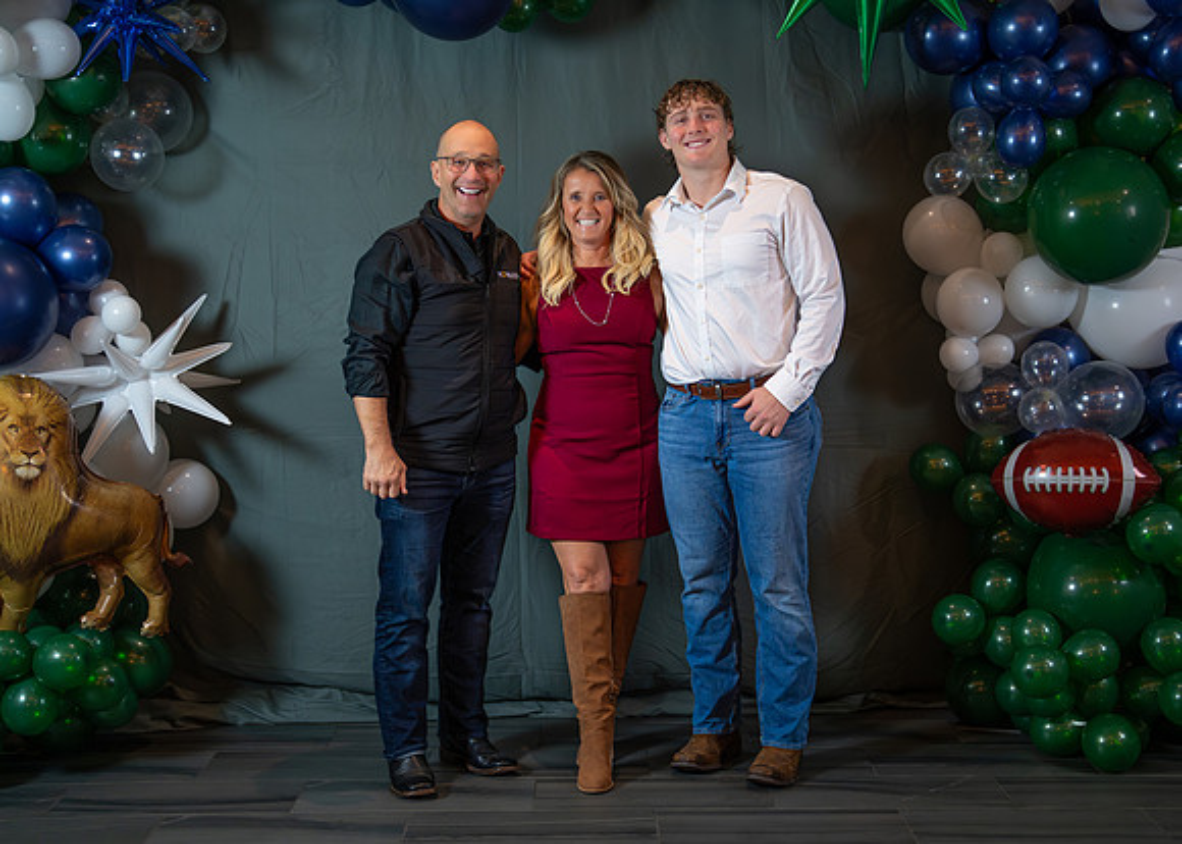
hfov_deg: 36.2
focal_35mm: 54
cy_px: 425
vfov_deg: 26.2
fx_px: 1809
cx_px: 635
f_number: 1.2
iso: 1250
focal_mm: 50
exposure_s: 1/500
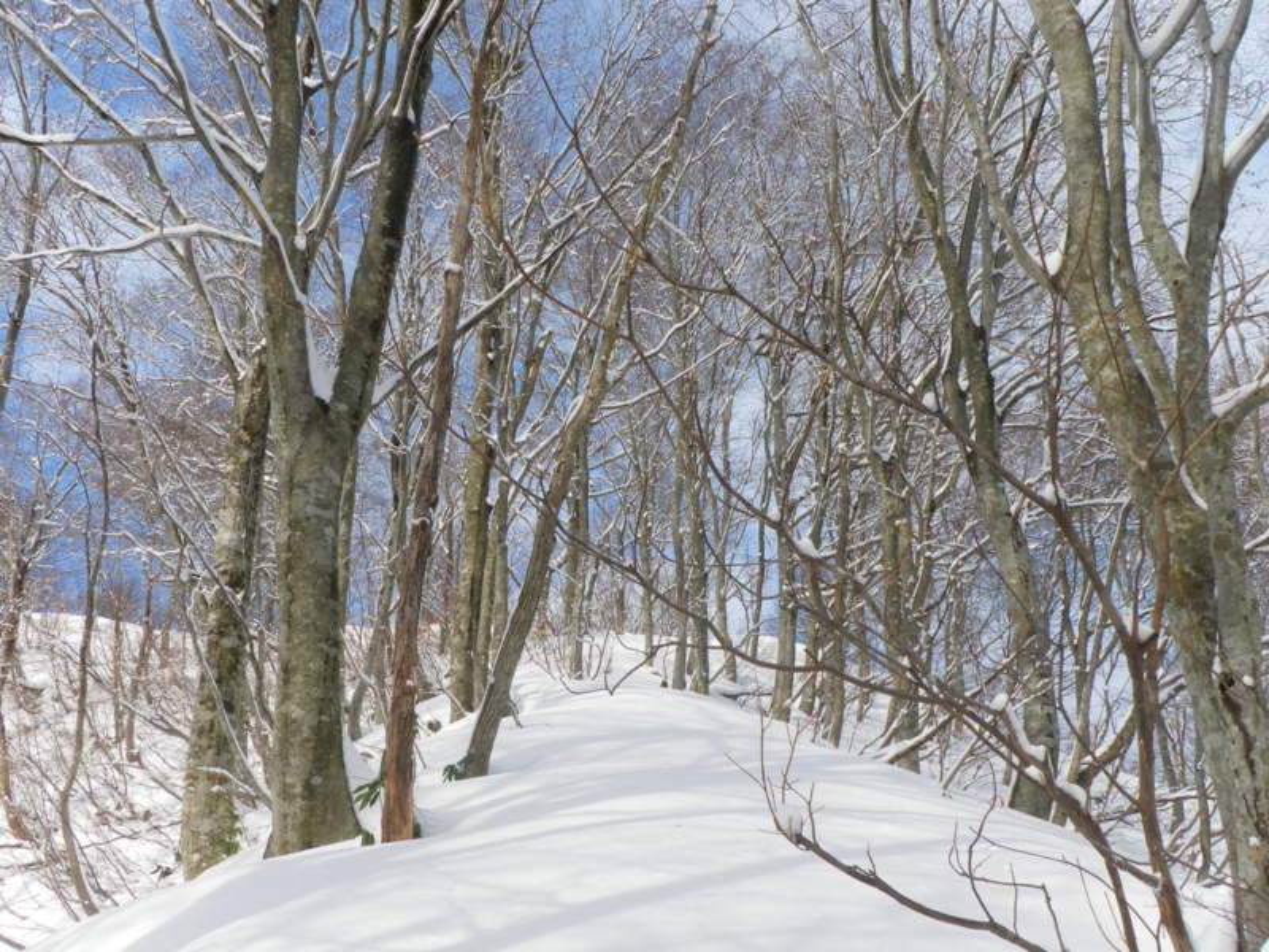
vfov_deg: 40.7
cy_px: 476
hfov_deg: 52.6
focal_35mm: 35
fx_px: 1283
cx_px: 634
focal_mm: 6.2
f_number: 6.3
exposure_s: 1/160
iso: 64
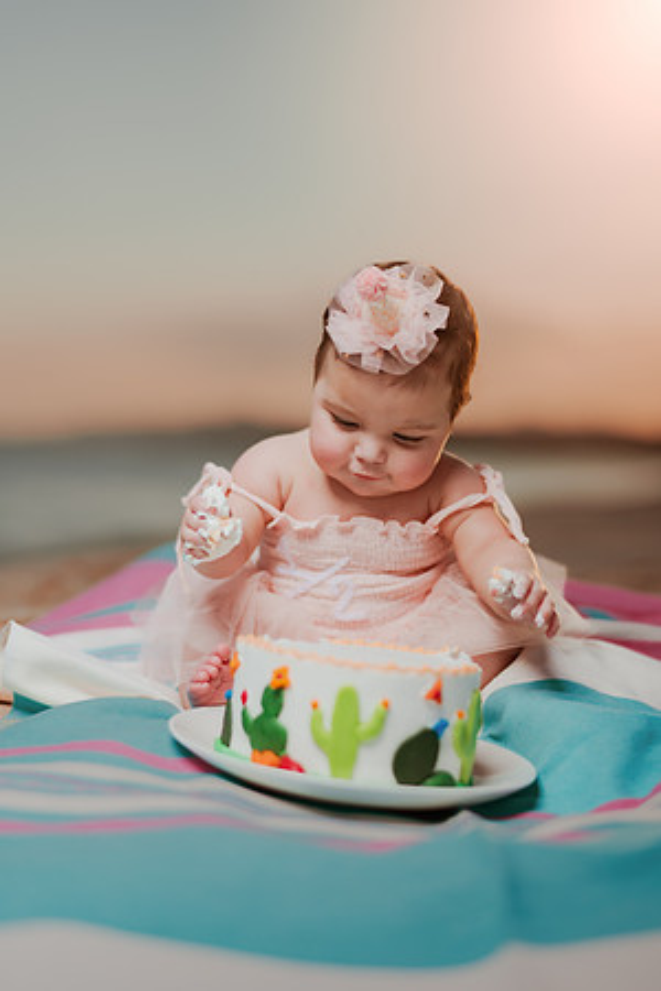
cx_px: 330
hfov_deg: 23.4
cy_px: 496
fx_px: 1597
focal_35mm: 58
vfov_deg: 34.5
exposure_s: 1/8000
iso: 100
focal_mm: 58
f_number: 1.8
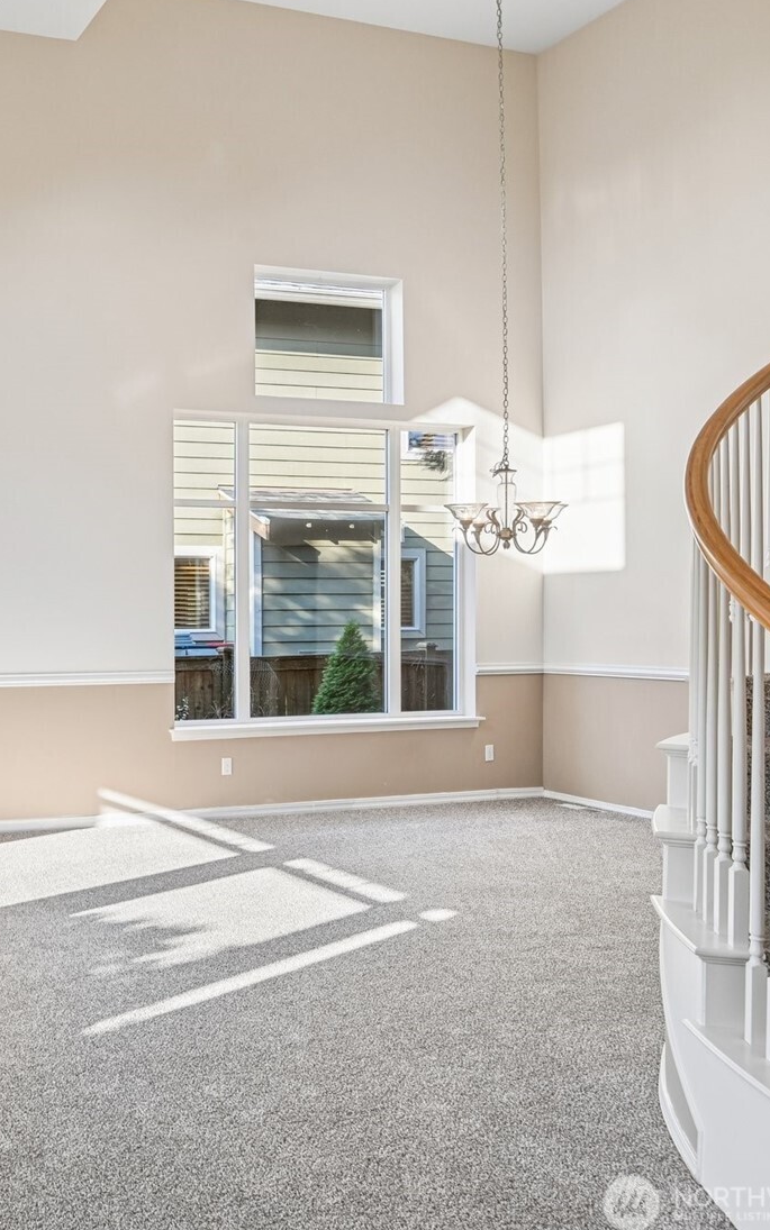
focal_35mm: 30
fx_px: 1007
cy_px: 612
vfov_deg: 62.9
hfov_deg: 35.7
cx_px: -77
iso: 400
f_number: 8
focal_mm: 19
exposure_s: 1/160
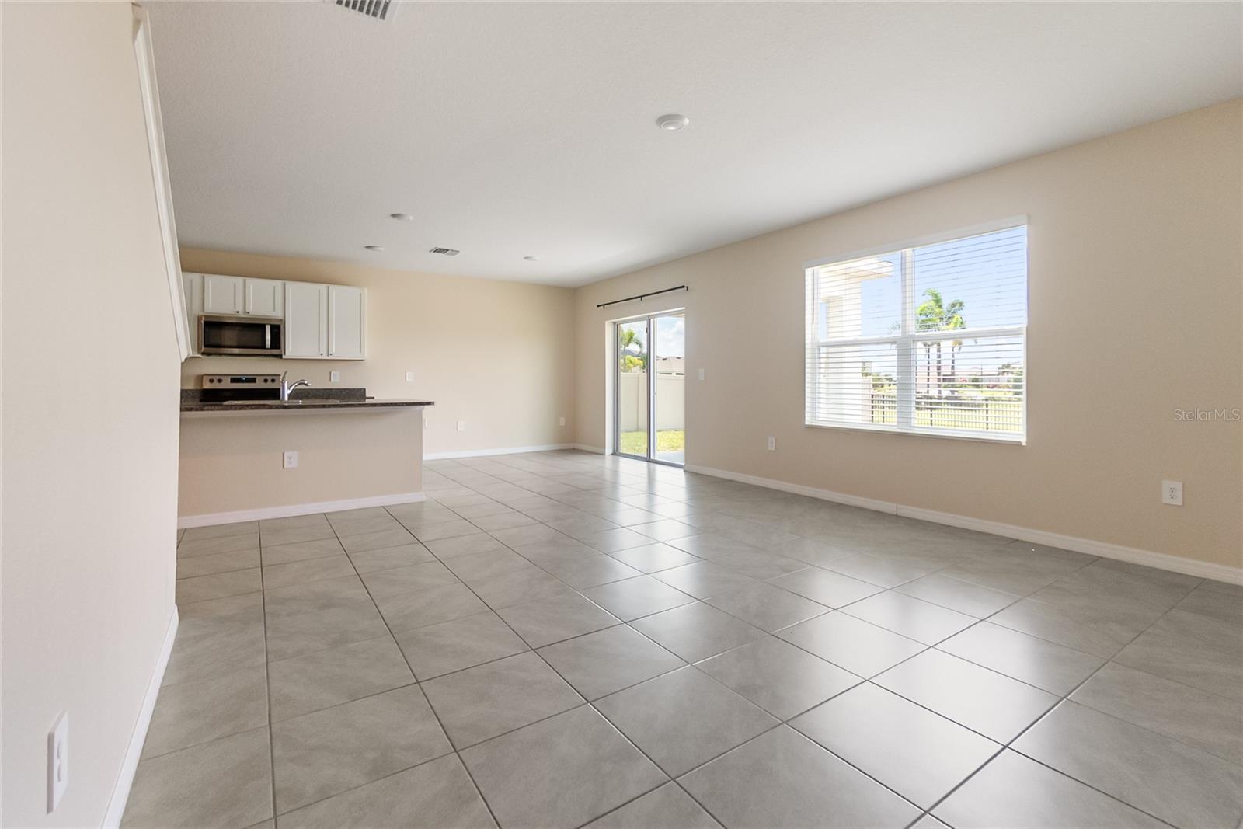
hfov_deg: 100.4
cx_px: 622
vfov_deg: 77.3
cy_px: 414
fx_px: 518
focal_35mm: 15
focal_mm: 10
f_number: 4
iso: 640
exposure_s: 1/350
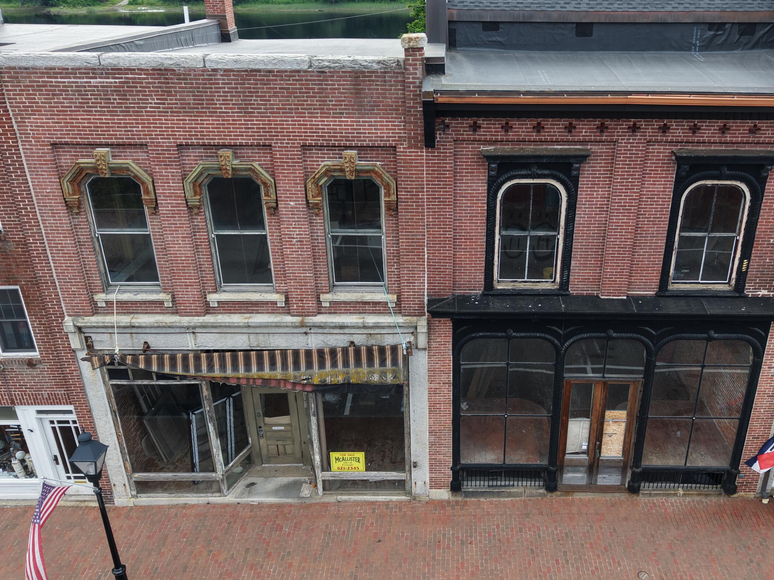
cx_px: 462
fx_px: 760
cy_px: 320
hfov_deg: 53.6
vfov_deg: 41.7
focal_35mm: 34
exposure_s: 1/500
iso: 100
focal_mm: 8.67
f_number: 1.8
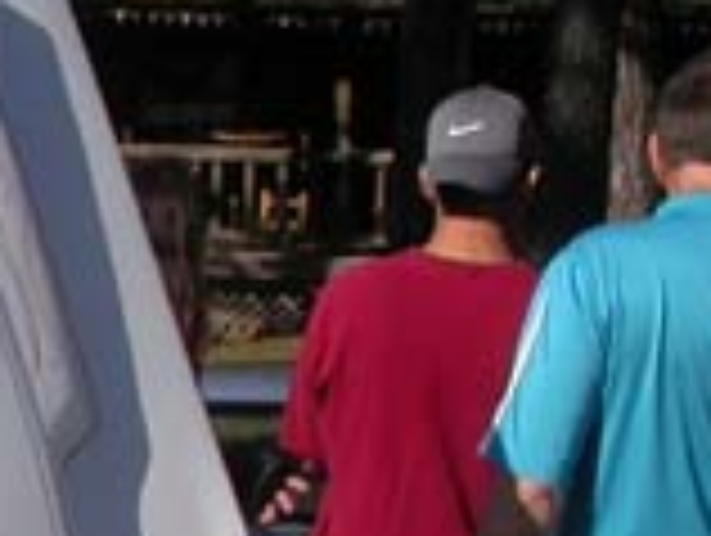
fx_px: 3950
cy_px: 874
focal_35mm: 192
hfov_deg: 9.7
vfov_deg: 7.6
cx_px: -603
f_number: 7.5
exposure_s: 1/478
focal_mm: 7.85
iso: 100
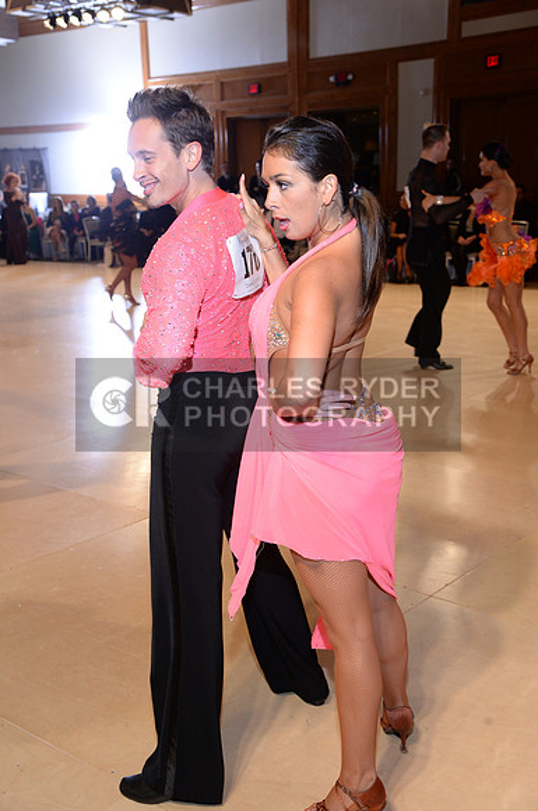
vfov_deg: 44.6
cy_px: 406
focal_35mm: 44
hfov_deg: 30.4
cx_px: 269
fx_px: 989
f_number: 5.6
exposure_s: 1/250
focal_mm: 44
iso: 1250
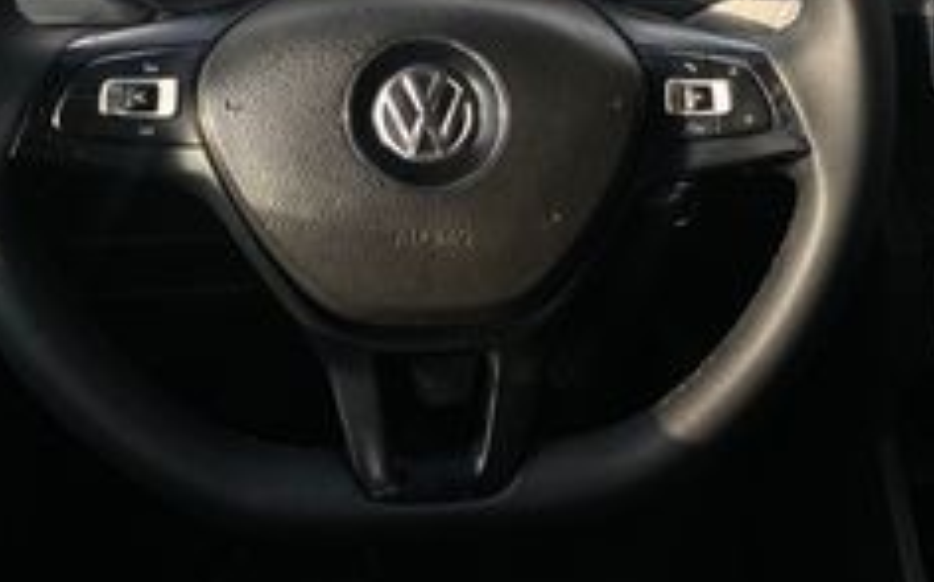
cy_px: 265
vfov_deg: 23.5
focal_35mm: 55
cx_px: 712
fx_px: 1399
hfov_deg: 36.0
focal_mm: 4.25
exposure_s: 1/226
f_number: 1.8
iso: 32
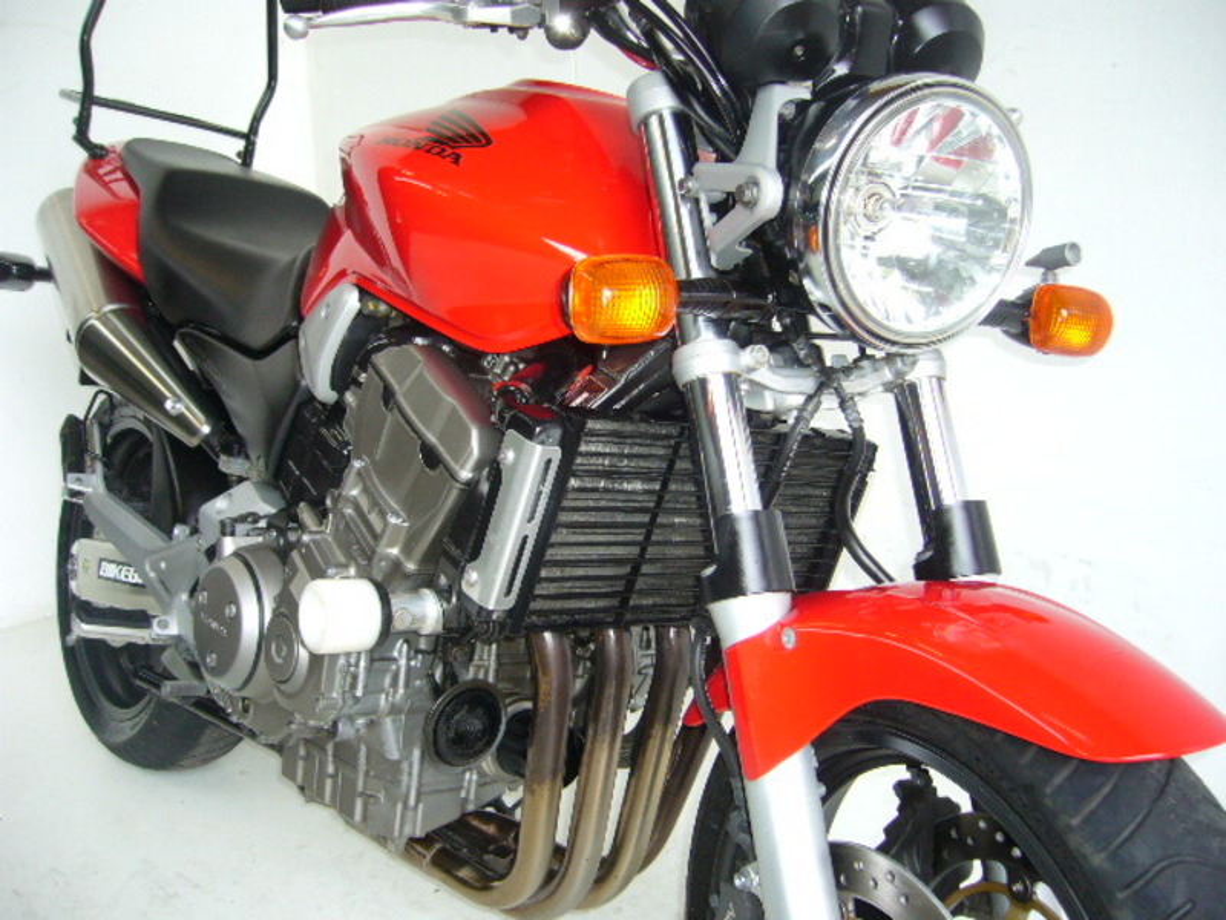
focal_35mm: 35
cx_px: 613
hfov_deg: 52.6
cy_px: 460
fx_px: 1240
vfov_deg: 40.7
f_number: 2.8
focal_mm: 5.8
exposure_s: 1/30
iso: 100
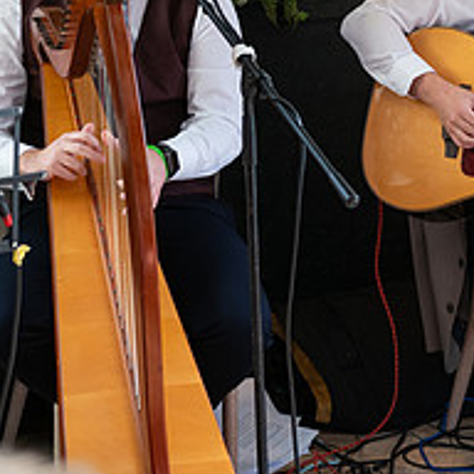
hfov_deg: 12.4
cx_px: 133
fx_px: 2184
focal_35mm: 141
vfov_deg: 12.3
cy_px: 60
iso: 640
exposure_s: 1/160
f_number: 3.5
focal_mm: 55
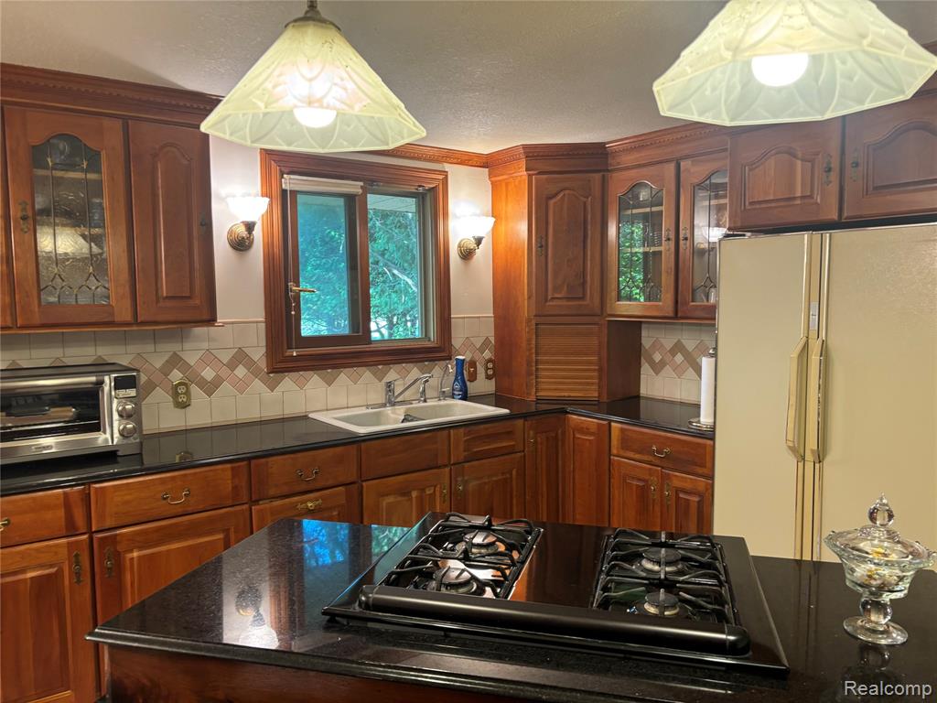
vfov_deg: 53.1
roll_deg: +0.0
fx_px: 704
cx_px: 468
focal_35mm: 26
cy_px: 352
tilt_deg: -6.2
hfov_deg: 67.3
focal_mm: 5.96
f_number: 1.6
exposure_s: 1/60
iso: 125
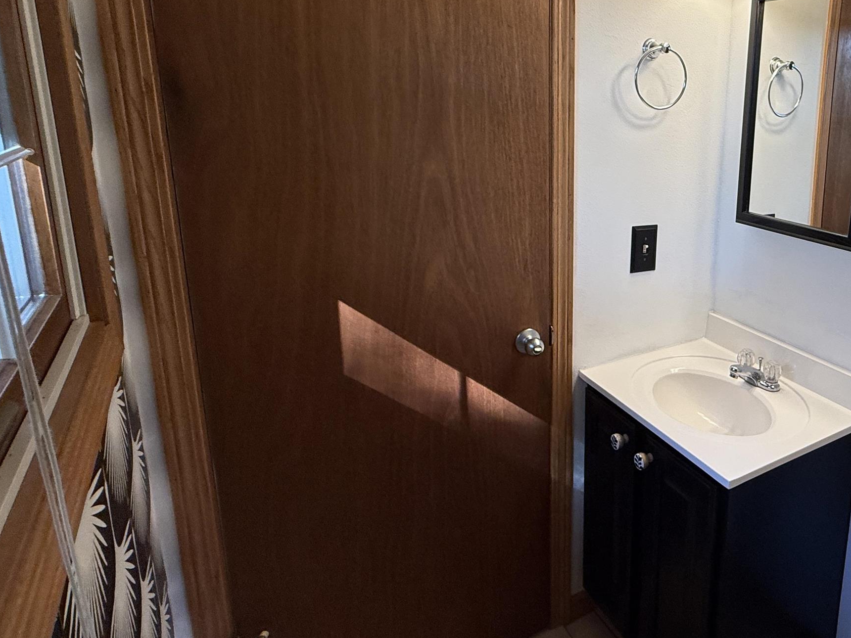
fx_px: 615
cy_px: 248
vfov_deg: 54.4
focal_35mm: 25
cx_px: 702
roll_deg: -3.0
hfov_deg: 62.4
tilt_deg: -11.5
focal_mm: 2.22
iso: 125
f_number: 2.2
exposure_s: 1/120
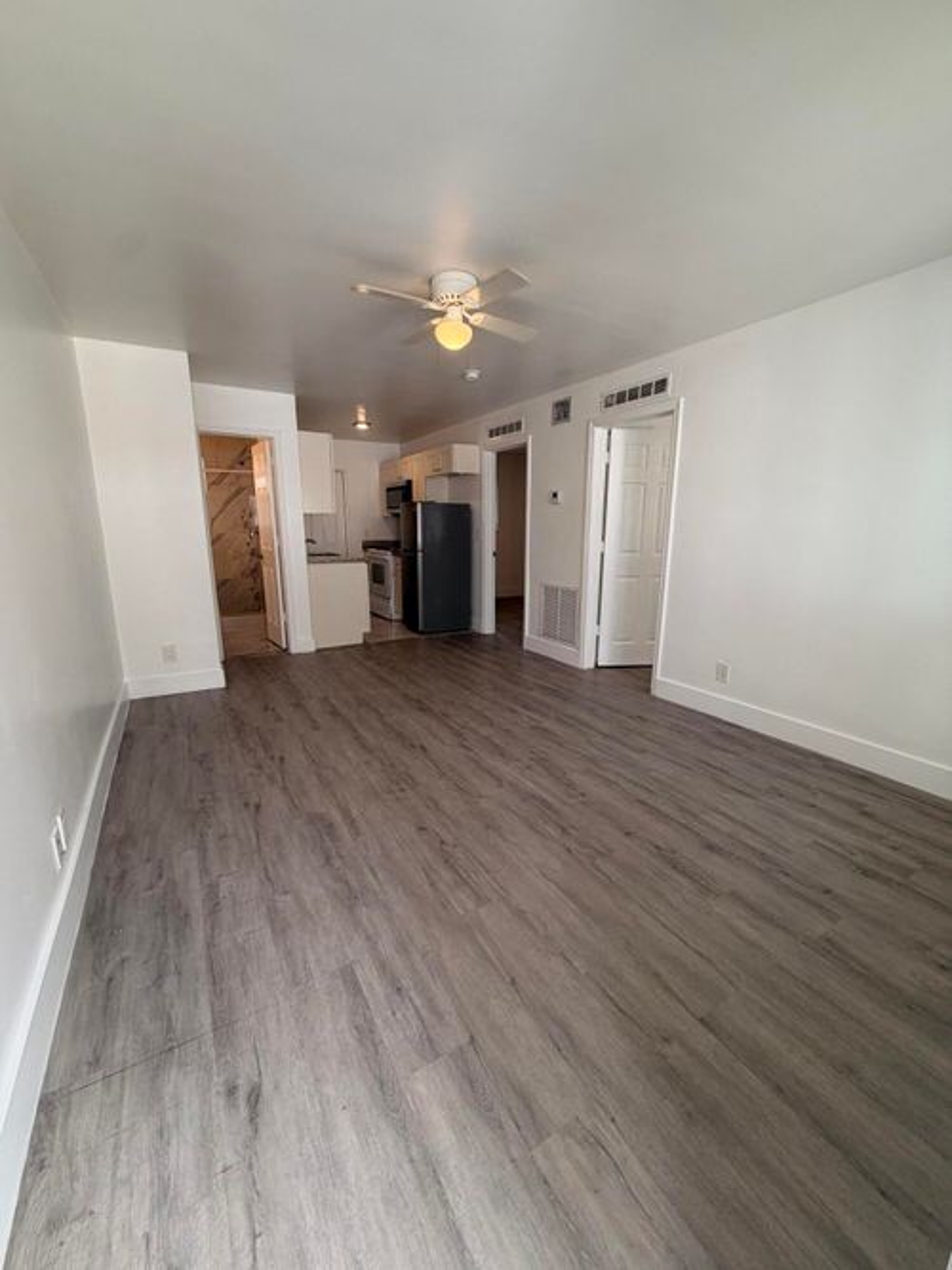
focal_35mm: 14
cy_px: 635
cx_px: 476
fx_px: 514
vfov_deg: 102.1
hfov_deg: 85.7
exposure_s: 1/120
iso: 80
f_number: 2.2
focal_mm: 2.22
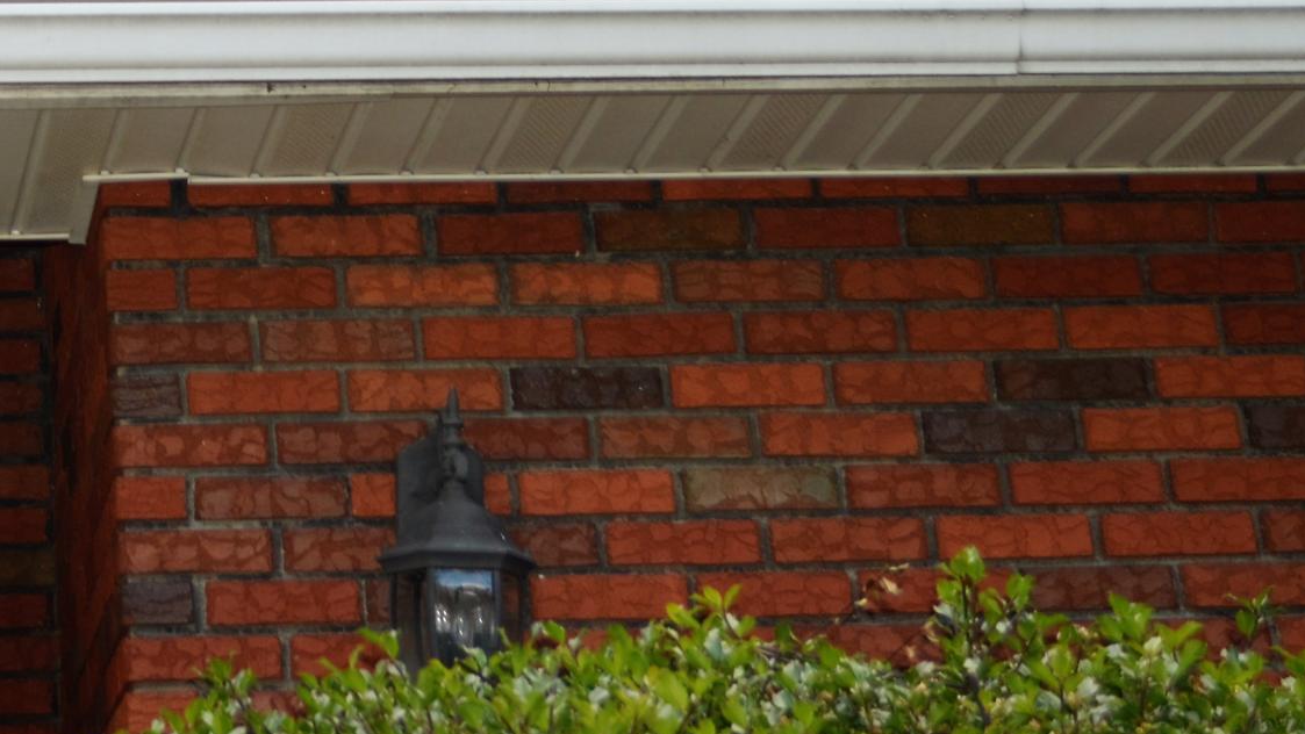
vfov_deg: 10.7
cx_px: -267
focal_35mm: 109
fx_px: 3772
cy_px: -404
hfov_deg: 18.6
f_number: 5
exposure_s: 1/200
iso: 100
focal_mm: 26
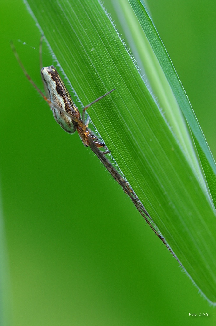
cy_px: 163
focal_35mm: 158
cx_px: 108
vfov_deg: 13.1
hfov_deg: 8.7
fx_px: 1421
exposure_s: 1/60
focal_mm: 105
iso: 400
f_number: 6.3
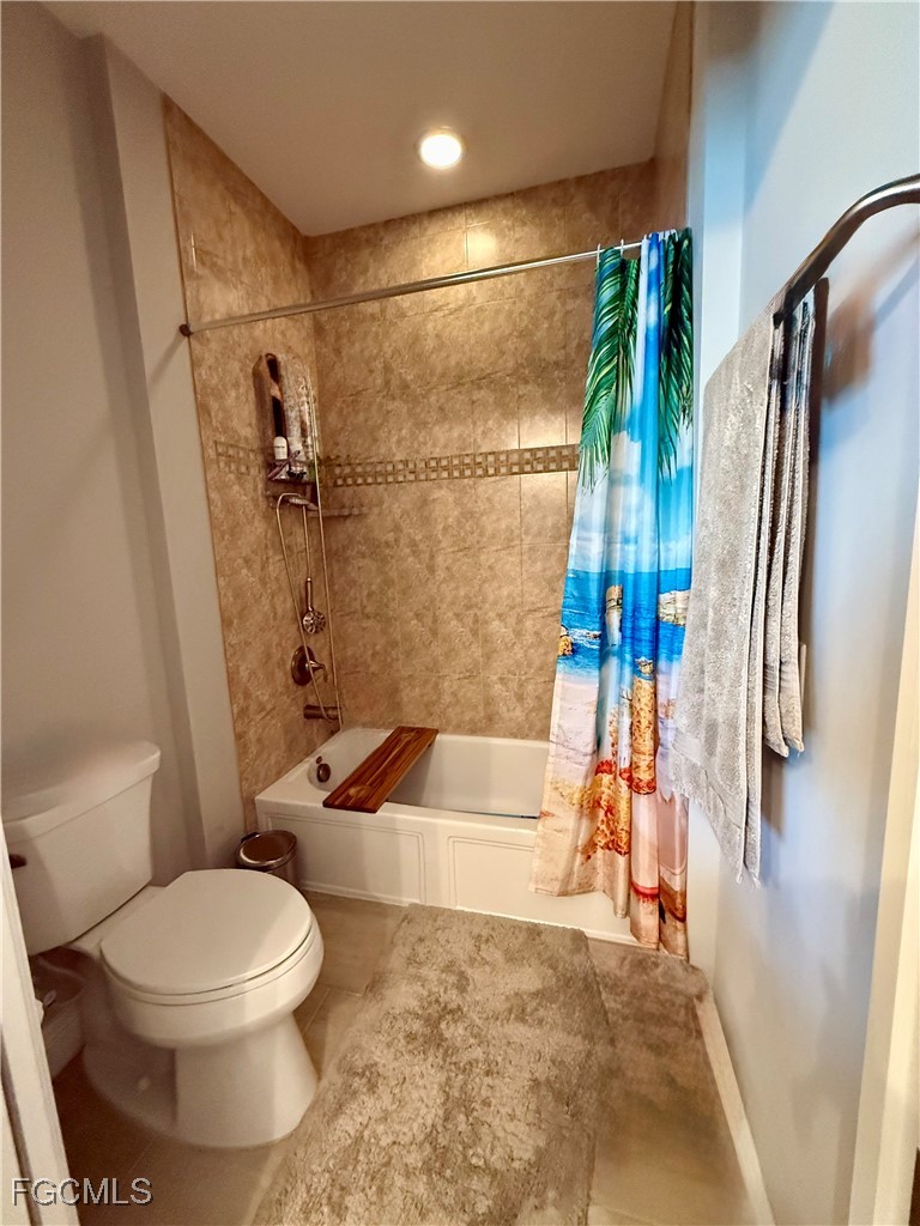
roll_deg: +2.2
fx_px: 496
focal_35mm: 14
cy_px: 613
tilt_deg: -9.0
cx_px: 460
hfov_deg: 85.7
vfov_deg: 102.1
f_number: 2.2
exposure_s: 1/60
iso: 800
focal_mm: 2.22
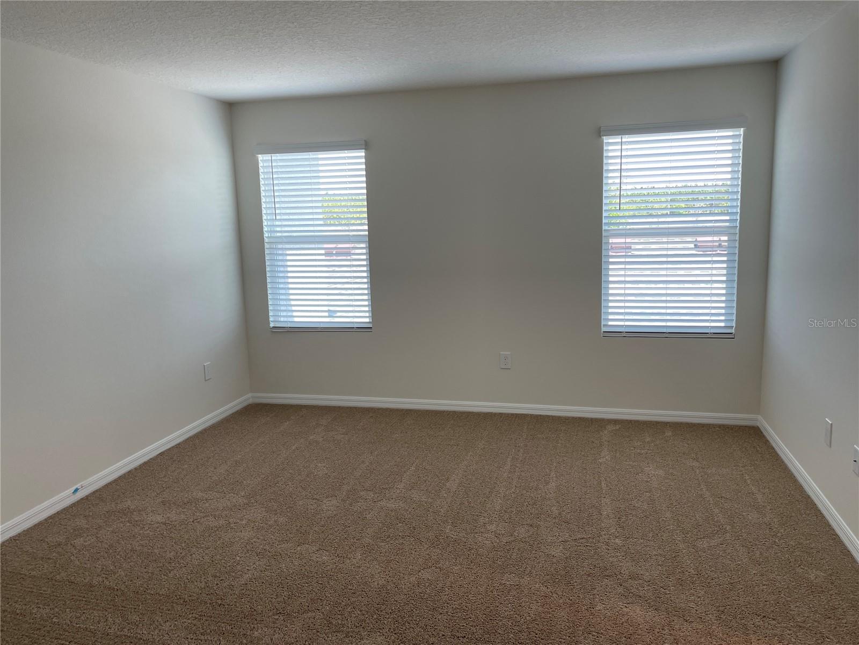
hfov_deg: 67.3
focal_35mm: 26
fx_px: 645
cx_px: 430
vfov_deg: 53.1
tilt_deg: -8.4
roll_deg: +1.9
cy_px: 322
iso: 80
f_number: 1.6
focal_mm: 4.2
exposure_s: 1/120
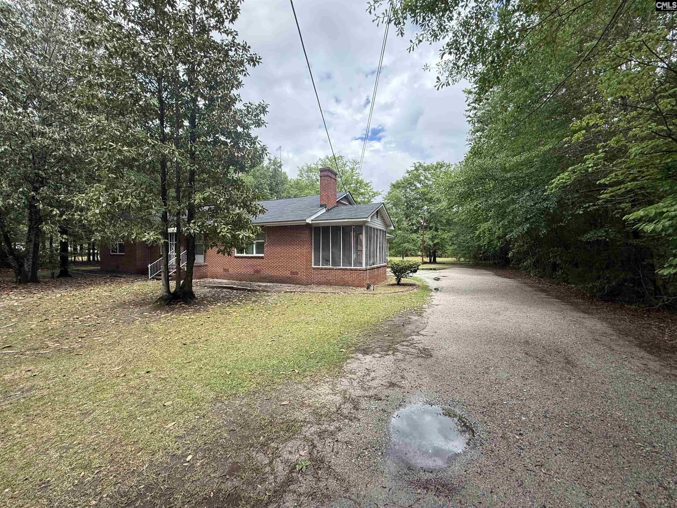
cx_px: 338
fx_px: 274
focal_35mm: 14
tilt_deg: +2.7
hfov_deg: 102.1
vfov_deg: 85.7
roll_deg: +0.3
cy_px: 254
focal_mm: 2.22
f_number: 2.2
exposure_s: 1/901
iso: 64
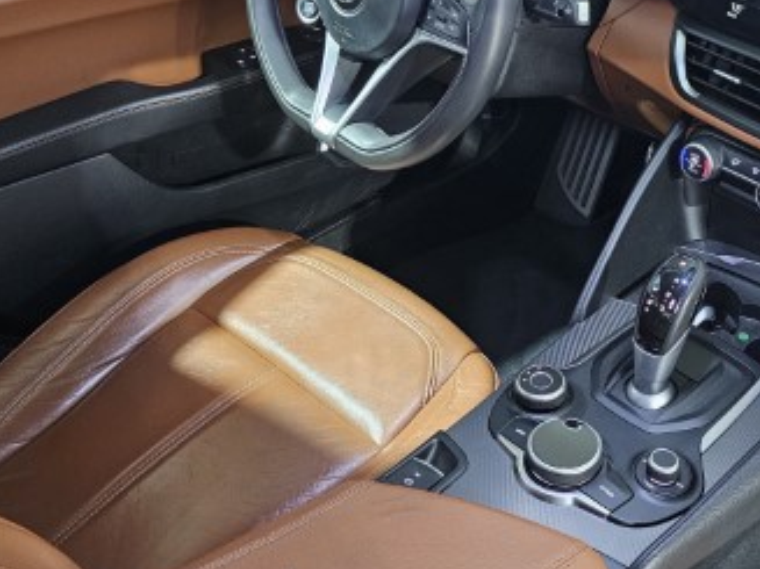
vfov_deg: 31.9
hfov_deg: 41.2
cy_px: 186
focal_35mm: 45
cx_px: 539
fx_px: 988
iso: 640
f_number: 1.7
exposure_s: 1/33
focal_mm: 6.3
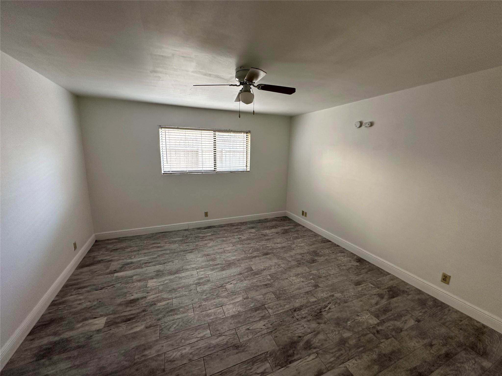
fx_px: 203
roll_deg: -1.4
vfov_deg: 85.7
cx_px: 251
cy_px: 188
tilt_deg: -9.6
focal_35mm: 14
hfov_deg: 102.1
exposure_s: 1/99
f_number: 2.2
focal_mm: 2.22
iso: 125
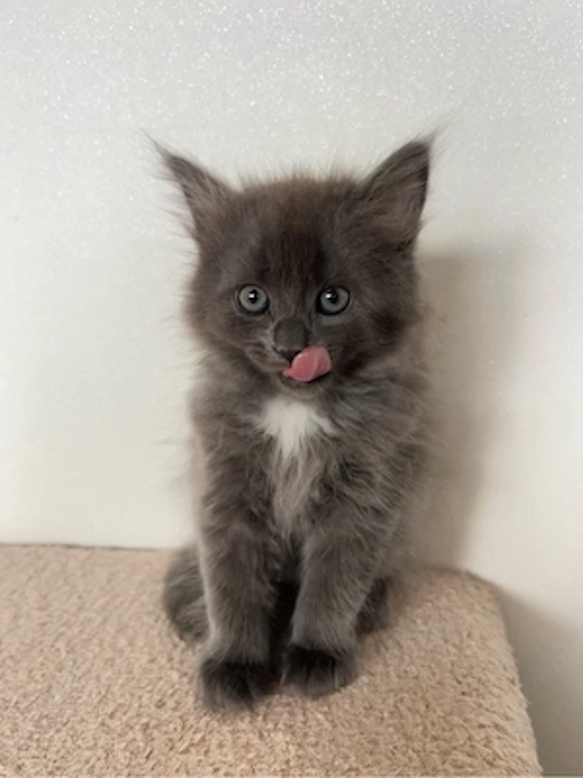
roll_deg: +0.6
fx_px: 584
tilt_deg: -11.8
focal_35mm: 26
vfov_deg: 67.3
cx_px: 292
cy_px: 389
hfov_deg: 53.1
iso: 250
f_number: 1.5
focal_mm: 5.7
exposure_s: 1/50
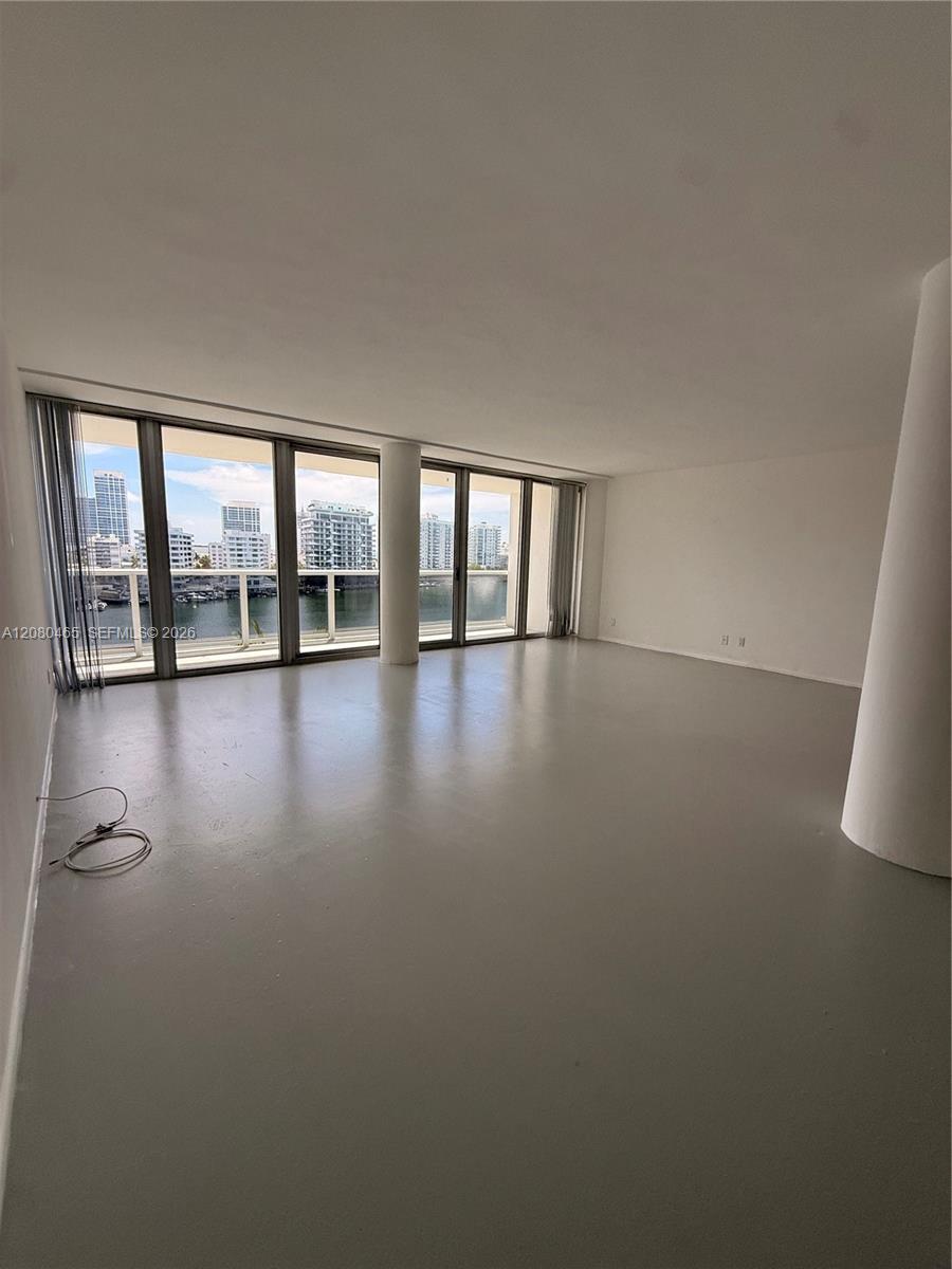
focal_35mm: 14
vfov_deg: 102.1
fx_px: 513
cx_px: 476
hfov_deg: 85.7
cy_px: 634
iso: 64
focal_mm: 2.22
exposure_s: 1/486
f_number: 2.2
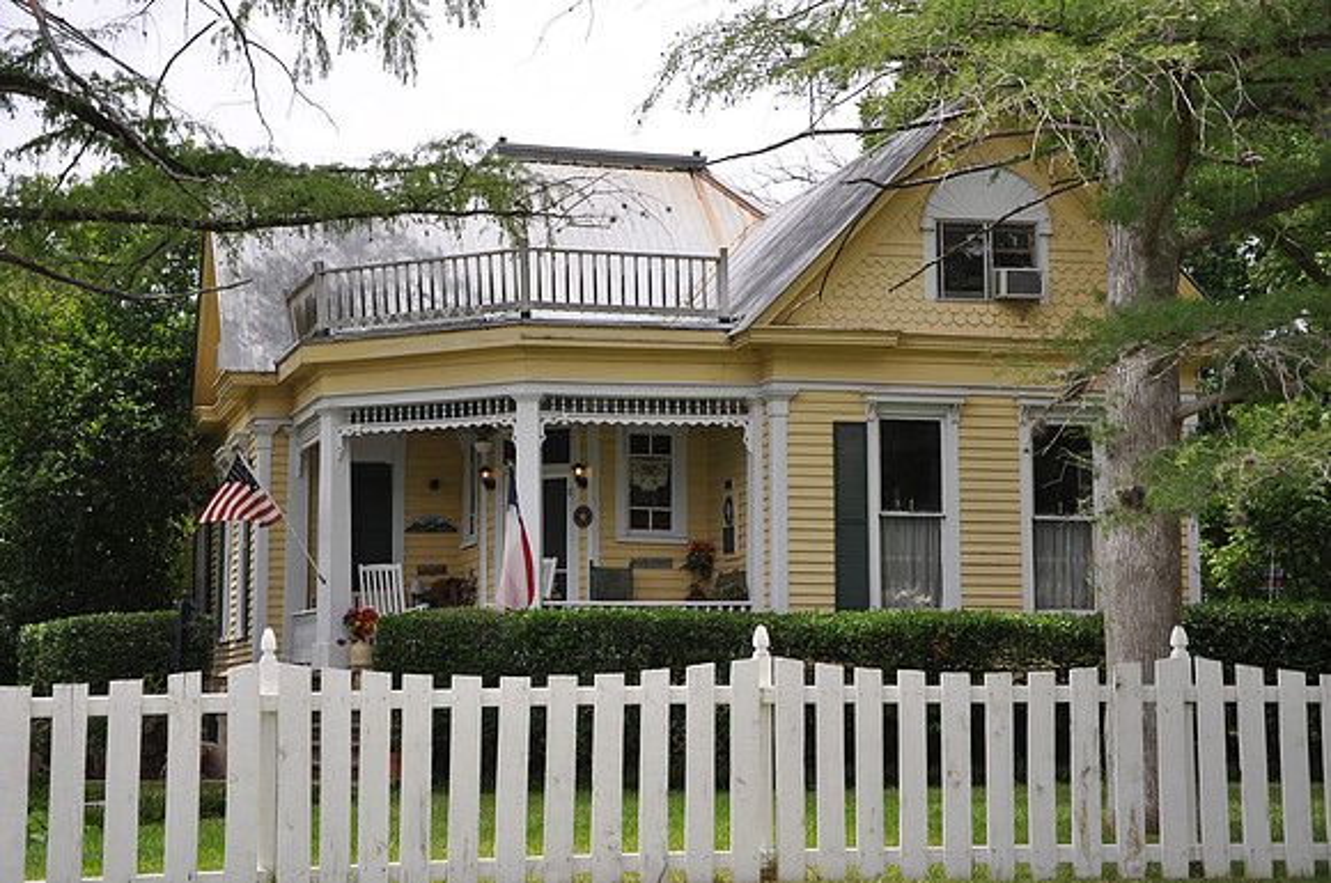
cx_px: 666
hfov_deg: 31.9
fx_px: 2326
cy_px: 442
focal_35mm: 63
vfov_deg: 21.5
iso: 200
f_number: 6.3
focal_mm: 42
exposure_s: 1/200
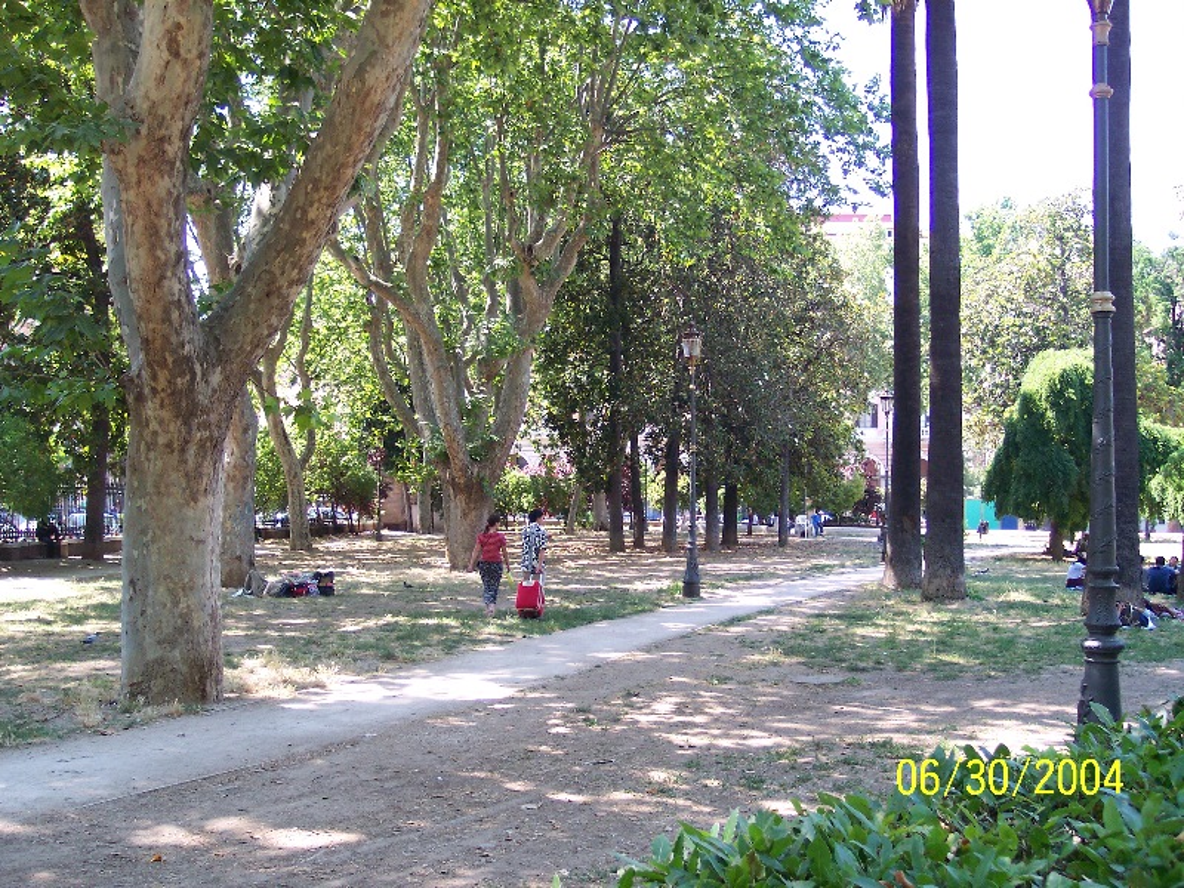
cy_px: 444
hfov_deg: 49.0
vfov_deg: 37.7
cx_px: 592
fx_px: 1300
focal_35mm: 38
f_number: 2.8
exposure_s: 1/180
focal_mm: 8
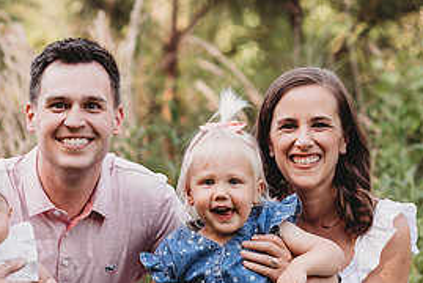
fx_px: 2411
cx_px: 115
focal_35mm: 205
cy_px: 282
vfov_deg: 6.7
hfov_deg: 10.0
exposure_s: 1/250
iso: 100
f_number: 2.2
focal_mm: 85
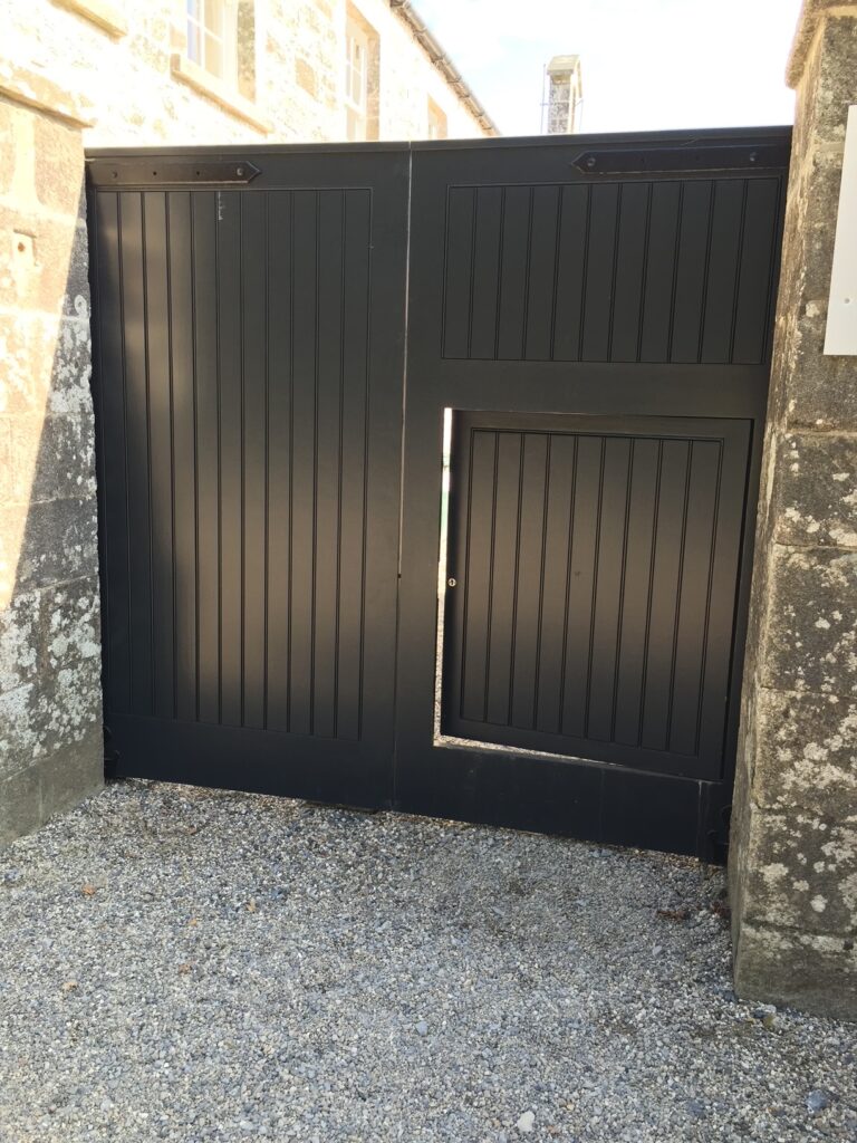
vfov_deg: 61.7
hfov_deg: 48.2
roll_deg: -1.5
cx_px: 428
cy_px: 572
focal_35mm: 29
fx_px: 957
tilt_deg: -8.0
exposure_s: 1/120
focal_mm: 4.15
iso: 32
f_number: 2.2
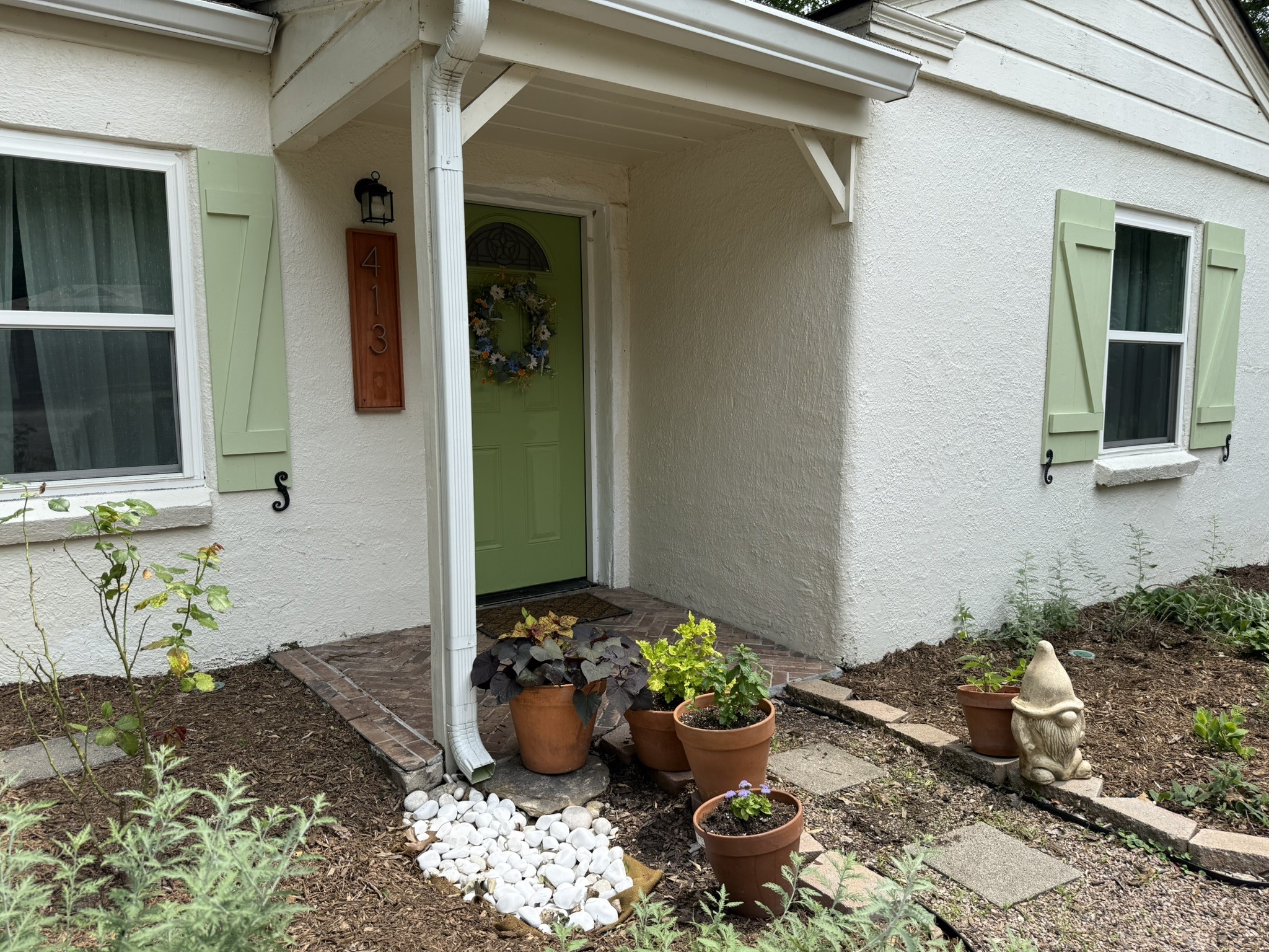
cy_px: 476
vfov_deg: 56.8
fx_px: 880
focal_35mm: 24
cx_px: 634
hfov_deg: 71.6
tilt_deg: -5.7
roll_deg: +0.8
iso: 80
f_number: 1.78
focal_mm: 6.76
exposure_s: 1/1812
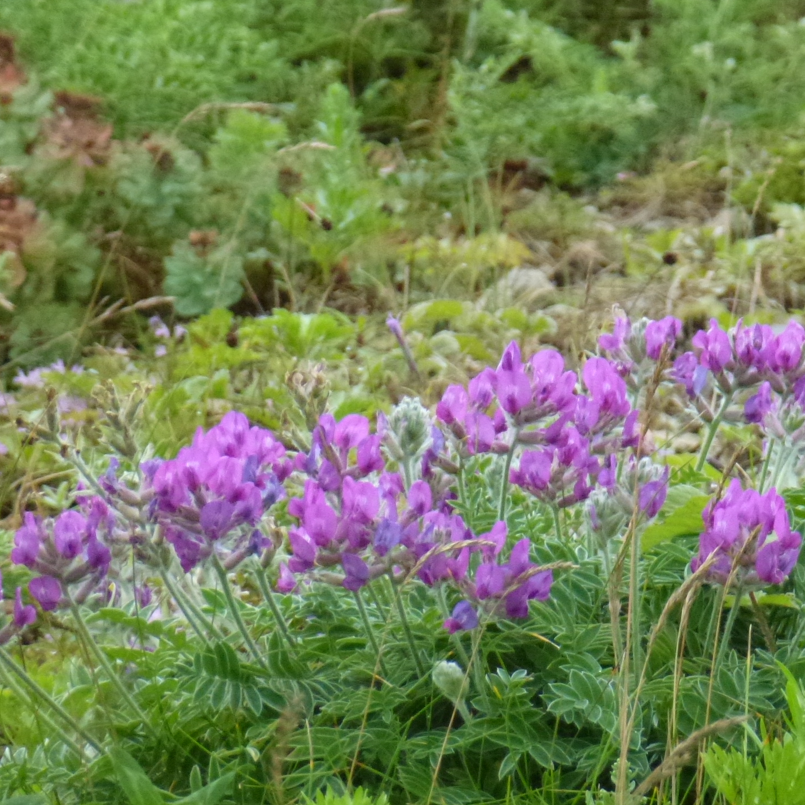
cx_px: 634
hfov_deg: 2.9
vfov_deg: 2.9
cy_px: 505
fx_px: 16023
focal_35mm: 609
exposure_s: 1/500
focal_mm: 68.8
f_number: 5.9
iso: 640
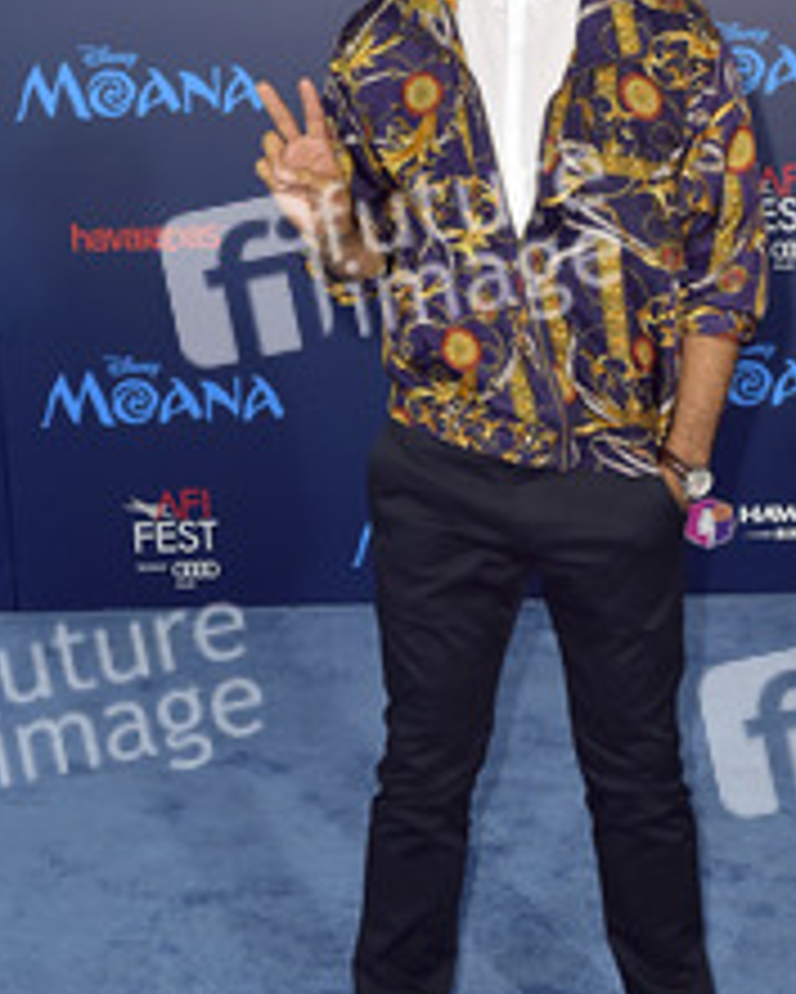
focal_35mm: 68
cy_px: 486
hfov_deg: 22.4
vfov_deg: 27.9
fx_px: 2001
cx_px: 524
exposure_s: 1/320
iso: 400
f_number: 4.5
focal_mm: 40
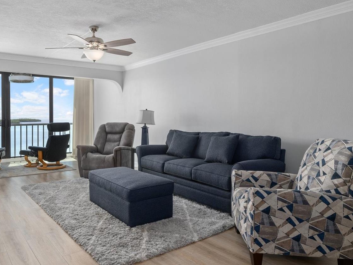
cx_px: 136
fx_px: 272
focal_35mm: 27
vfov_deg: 51.9
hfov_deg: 65.1
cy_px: 126
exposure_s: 1/6
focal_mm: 13
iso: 320
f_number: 9
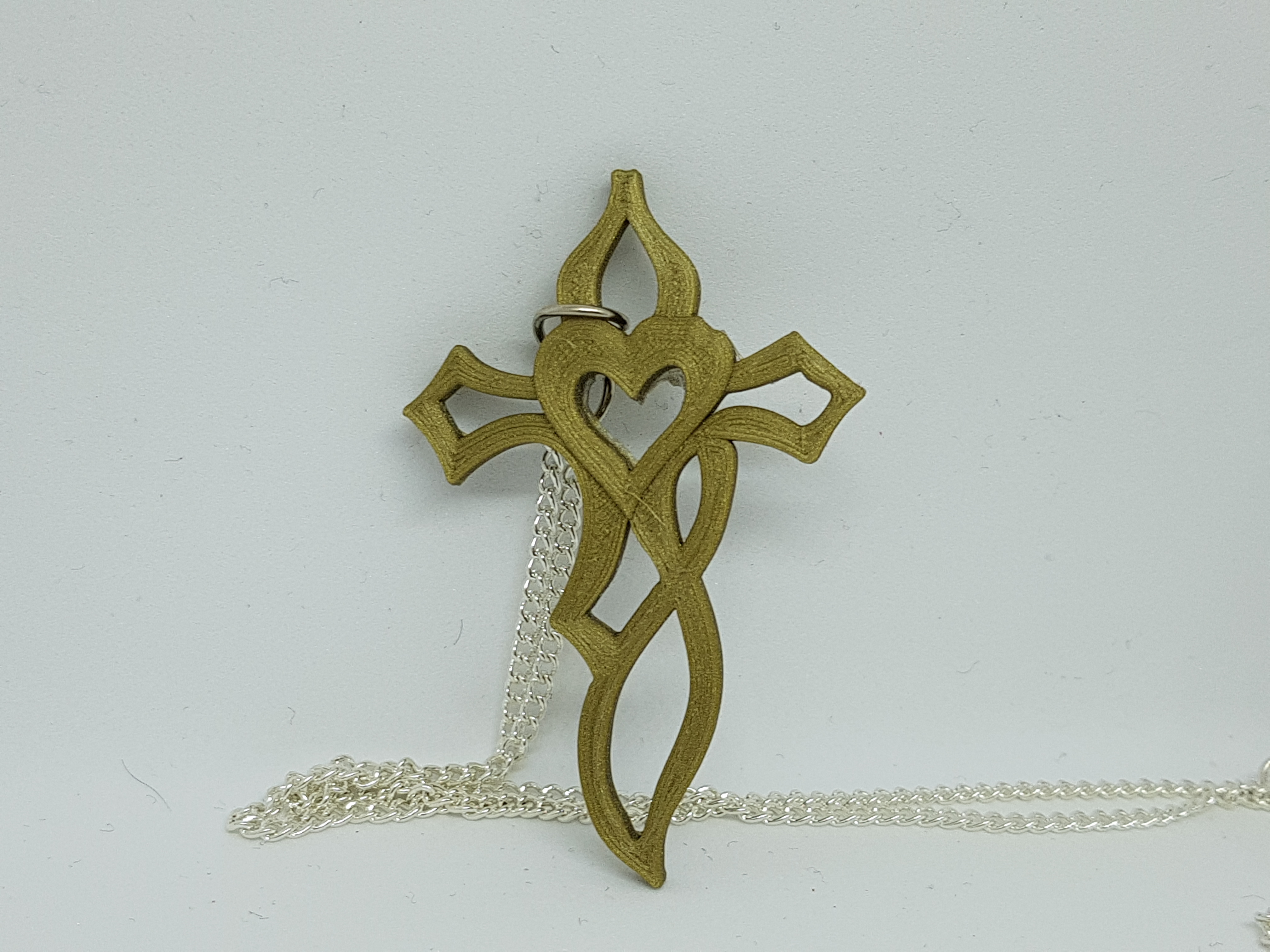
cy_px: 476
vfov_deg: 53.1
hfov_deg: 67.3
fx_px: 954
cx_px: 635
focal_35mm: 26
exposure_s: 1/132
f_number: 1.7
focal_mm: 4.2
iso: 50
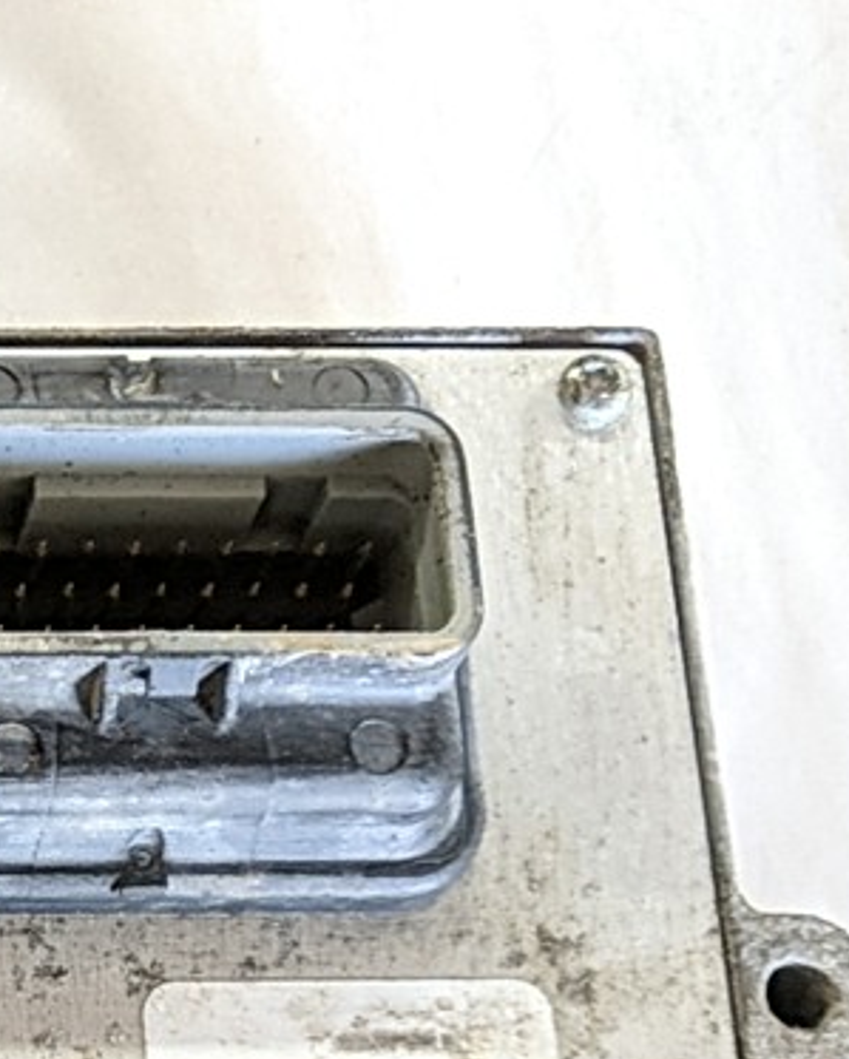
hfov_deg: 16.1
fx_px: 2729
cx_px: -449
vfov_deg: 21.0
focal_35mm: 87
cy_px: 1147
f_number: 1.8
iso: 170
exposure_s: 1/24
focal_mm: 4.44
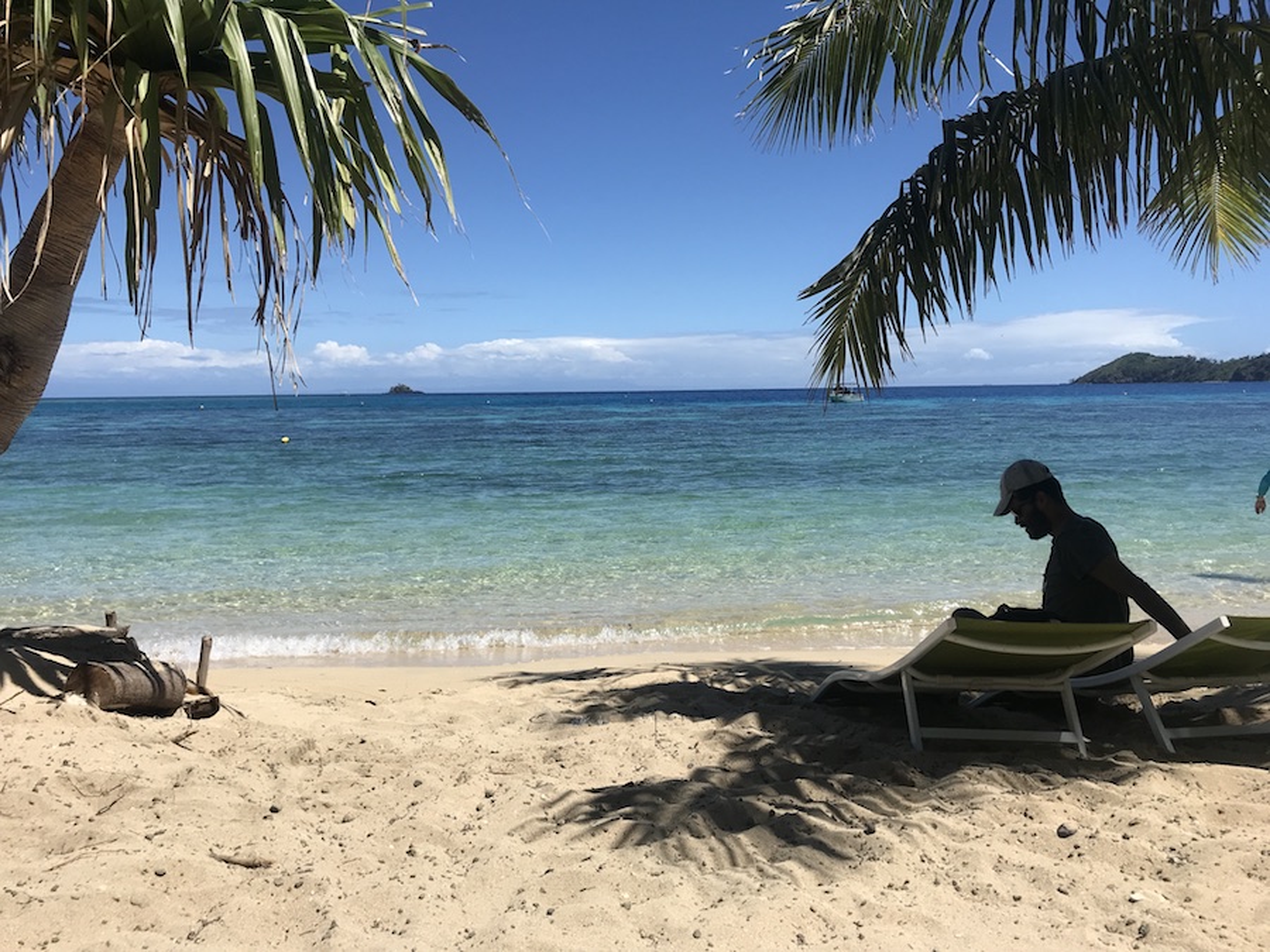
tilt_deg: -4.1
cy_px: 476
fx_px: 1027
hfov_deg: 63.4
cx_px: 635
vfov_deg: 49.7
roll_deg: +1.0
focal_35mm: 28
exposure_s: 1/4000
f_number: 1.8
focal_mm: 3.99
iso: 20
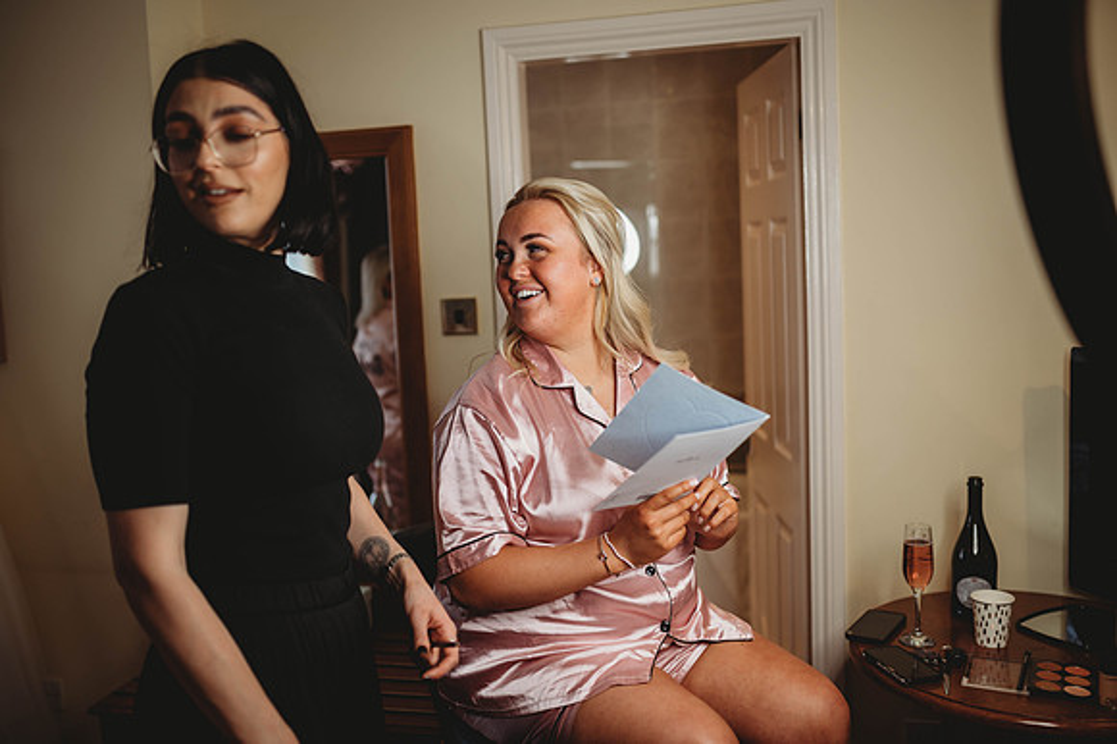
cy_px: 372
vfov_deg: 37.8
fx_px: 1085
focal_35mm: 35
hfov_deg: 54.5
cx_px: 558
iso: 280
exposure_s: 1/125
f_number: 1.8
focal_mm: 35
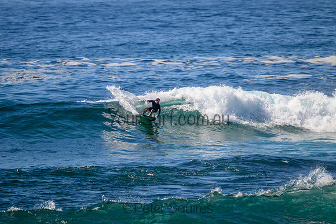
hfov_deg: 2.6
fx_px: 7468
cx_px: 168
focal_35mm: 800
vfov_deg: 1.7
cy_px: 112
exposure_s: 1/2000
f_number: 11
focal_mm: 800
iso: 1000
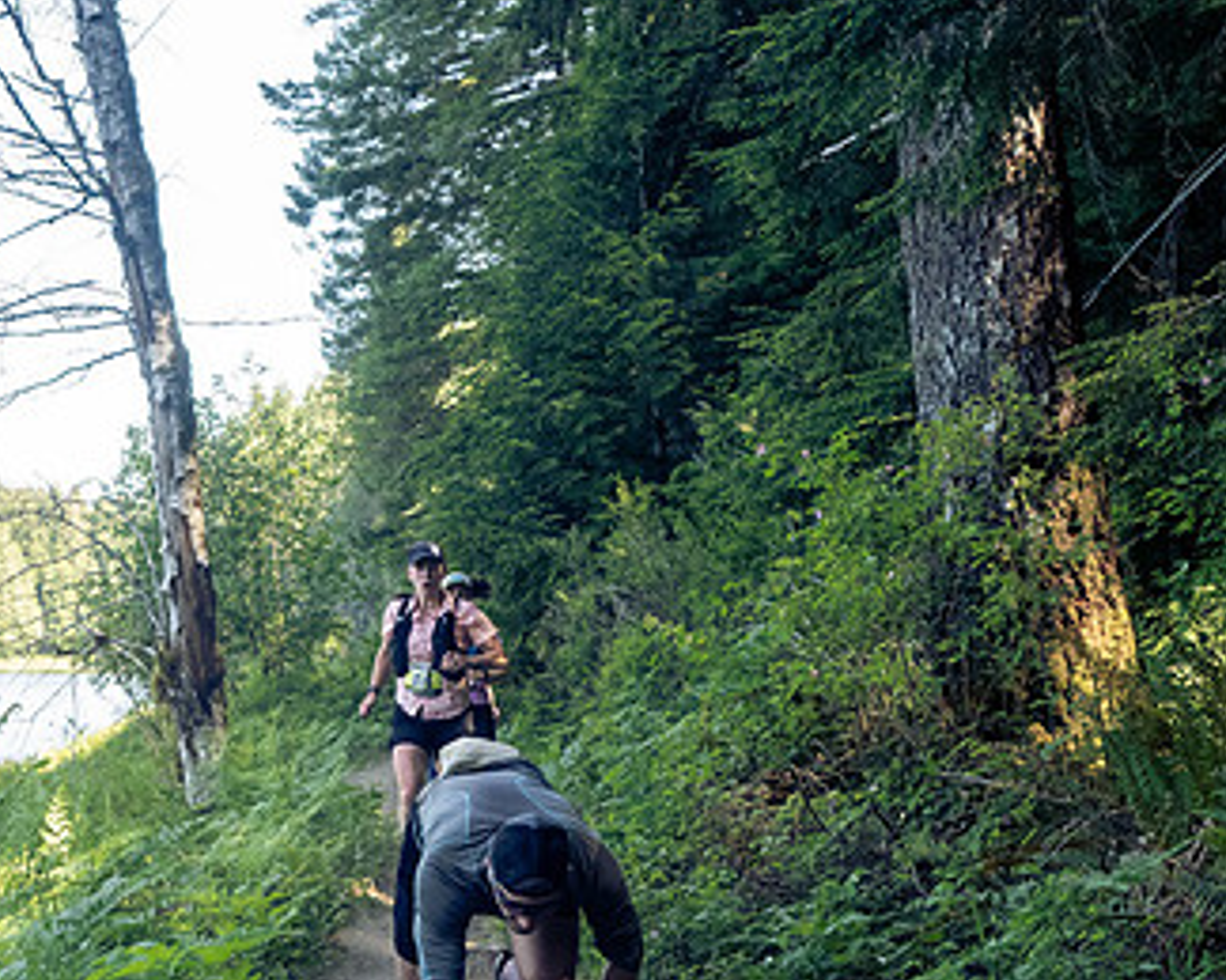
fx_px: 1777
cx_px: 136
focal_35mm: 49
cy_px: 638
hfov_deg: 35.9
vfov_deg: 30.6
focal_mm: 14
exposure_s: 1/1000
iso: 1600
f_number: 2.8
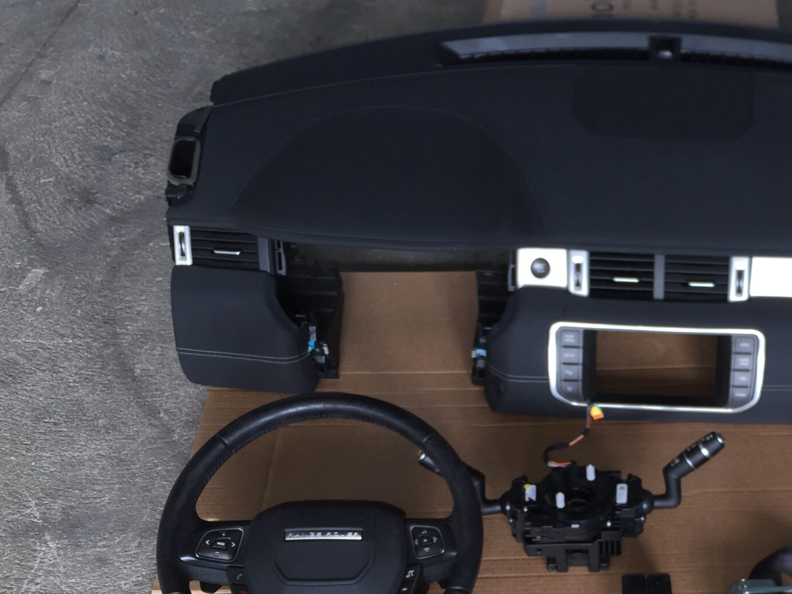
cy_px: 516
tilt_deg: -46.0
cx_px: 689
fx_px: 1235
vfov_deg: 26.3
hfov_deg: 33.9
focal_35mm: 54
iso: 32
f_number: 2.2
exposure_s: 1/33
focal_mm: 4.15
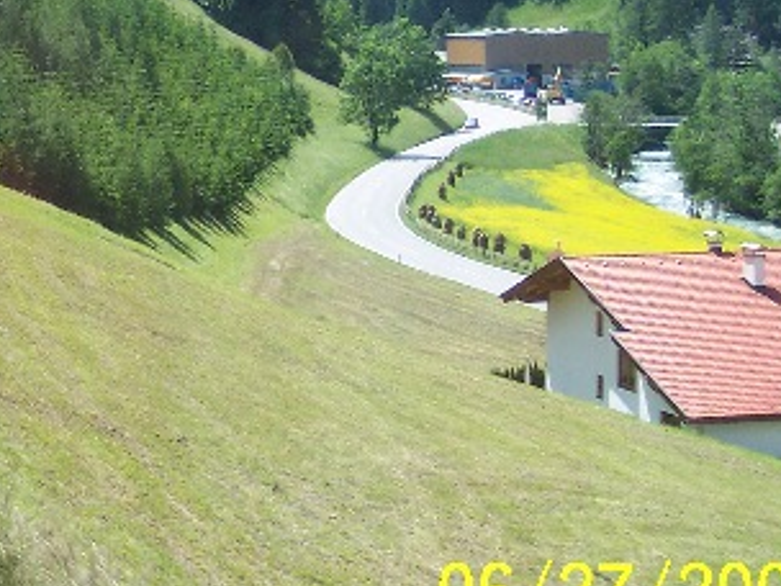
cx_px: -90
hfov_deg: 18.8
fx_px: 2256
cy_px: 15
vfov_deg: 14.6
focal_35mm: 100
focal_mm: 8
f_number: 2.8
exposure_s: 1/350
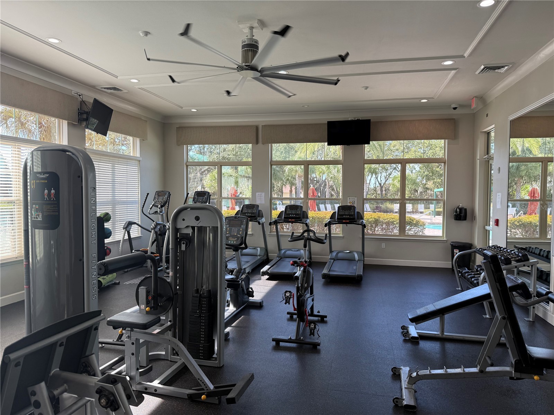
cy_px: 208
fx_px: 384
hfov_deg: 71.6
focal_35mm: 24
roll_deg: +0.4
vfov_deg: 56.8
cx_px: 277
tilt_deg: -1.9
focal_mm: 6.76
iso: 64
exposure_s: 1/189
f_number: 1.78
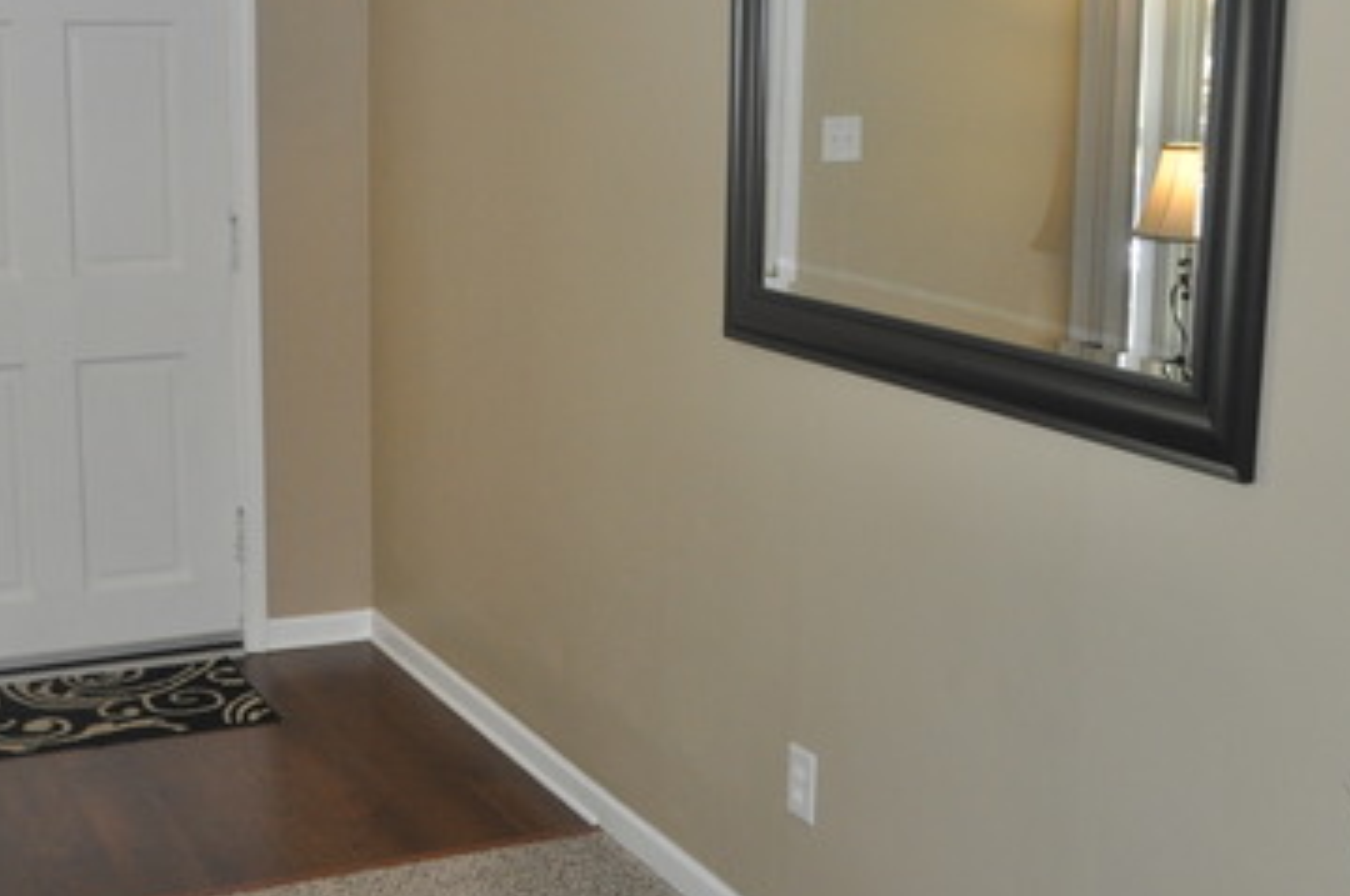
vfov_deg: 27.7
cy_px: 264
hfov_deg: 41.0
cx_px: 562
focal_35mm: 48
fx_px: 1798
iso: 800
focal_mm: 18
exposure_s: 1/60
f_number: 3.5
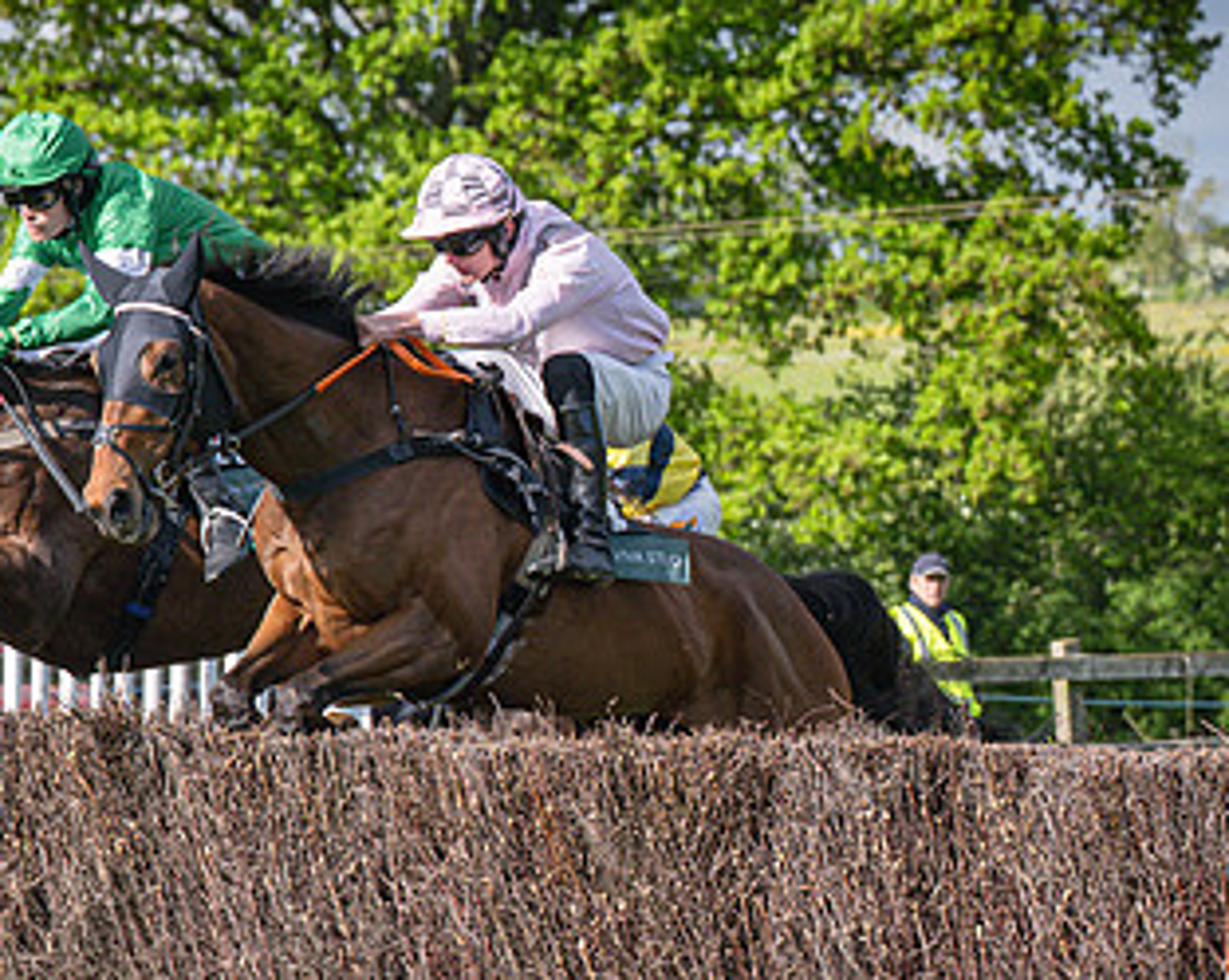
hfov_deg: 9.5
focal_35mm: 203
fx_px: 7377
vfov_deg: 7.6
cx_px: 576
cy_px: 585
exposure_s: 1/4000
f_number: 4
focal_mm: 73
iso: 400
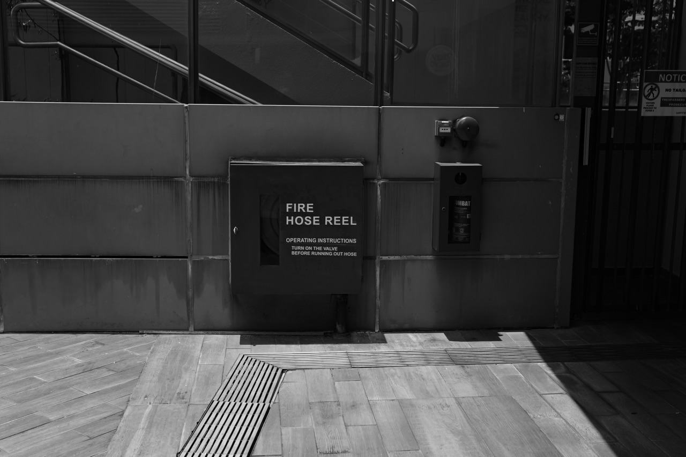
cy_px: 228
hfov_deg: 45.5
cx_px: 343
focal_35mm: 43
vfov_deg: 31.2
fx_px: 819
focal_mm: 43
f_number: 5
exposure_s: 1/500
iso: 100
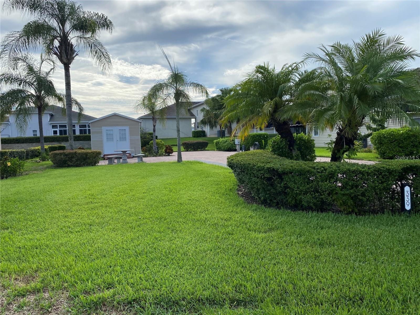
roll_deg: +2.4
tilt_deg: -1.5
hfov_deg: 67.3
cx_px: 210
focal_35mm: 26
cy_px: 158
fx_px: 315
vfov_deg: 53.1
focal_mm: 4.25
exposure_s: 1/2967
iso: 32
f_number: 1.8
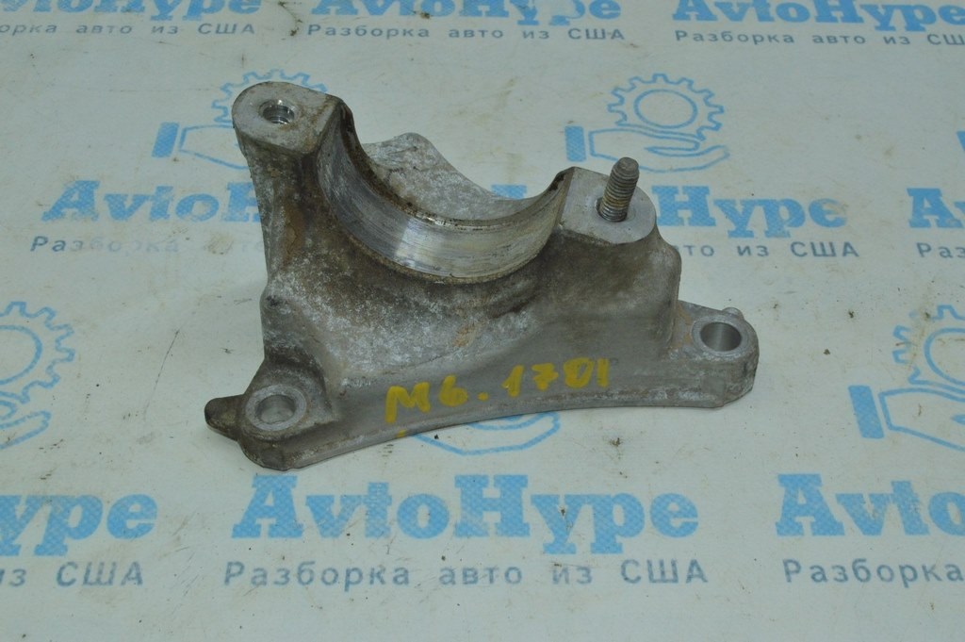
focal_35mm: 45
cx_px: 482
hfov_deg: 43.6
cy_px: 321
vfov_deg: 29.8
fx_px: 1205
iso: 2000
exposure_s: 1/80
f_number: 16
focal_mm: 30
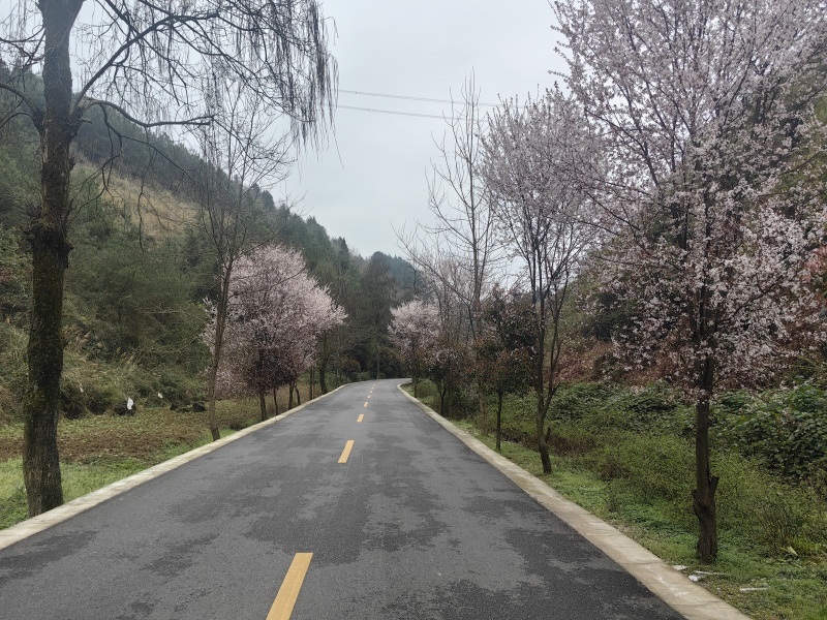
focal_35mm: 27
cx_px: 414
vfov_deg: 51.4
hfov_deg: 65.3
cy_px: 310
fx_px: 645
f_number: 2
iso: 50
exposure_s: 1/1174
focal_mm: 5.75
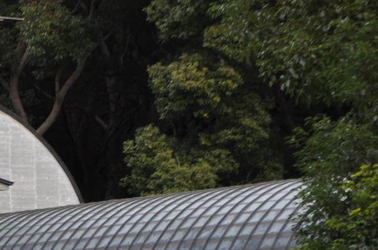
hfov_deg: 9.1
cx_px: -220
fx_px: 2296
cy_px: 308
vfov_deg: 6.2
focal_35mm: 219
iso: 200
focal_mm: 44
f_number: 7.1
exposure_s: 1/200
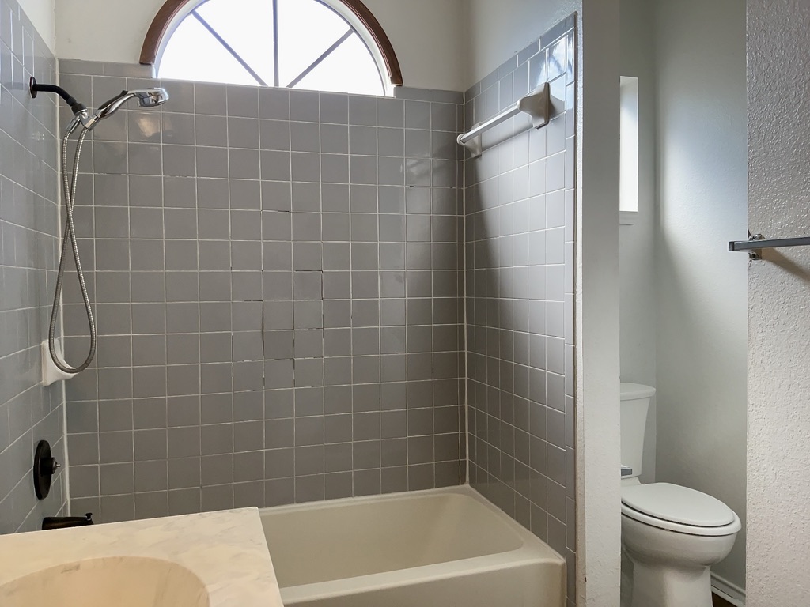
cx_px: 405
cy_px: 304
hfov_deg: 65.3
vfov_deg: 51.4
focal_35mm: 27
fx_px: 632
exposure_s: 1/129
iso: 32
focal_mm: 3
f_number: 1.8
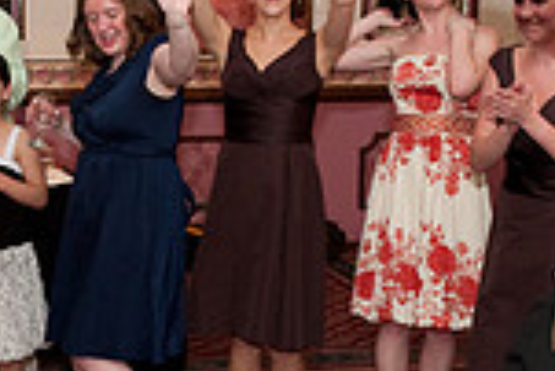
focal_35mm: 92
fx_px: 1420
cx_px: 147
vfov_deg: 14.9
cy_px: 257
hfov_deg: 21.9
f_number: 4.5
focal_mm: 24
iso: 1600
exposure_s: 1/60
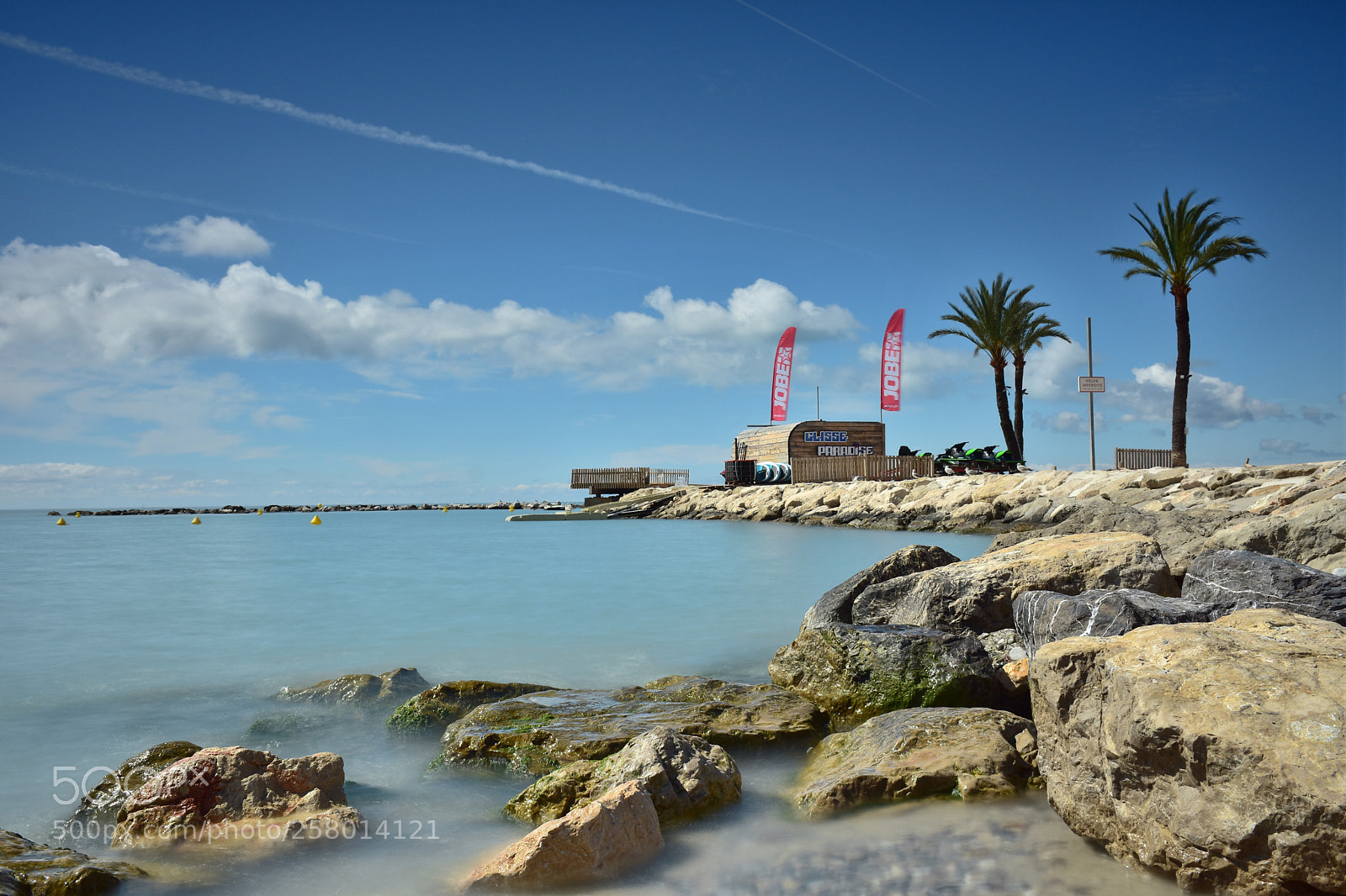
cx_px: 673
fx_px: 1346
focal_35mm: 36
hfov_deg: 53.1
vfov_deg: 36.9
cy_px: 448
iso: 100
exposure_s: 3
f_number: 11
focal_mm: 24
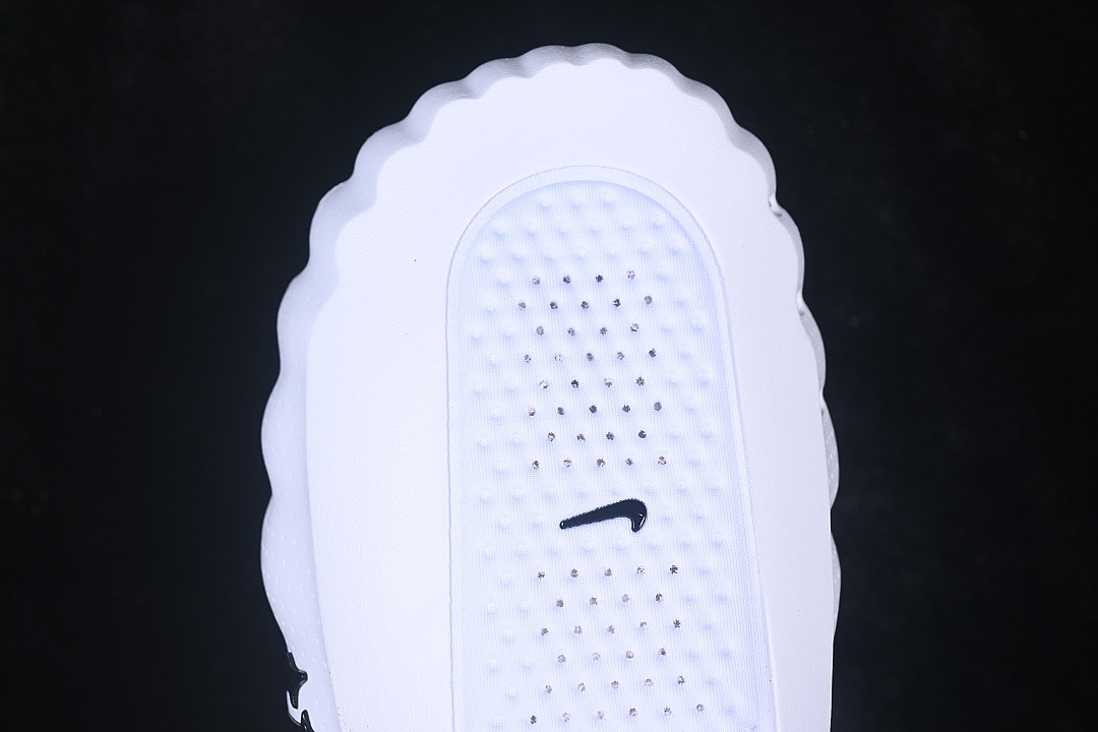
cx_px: 549
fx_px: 2287
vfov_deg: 18.2
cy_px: 366
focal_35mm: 75
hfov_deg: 27.0
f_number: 7.1
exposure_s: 1/80
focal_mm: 50
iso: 160
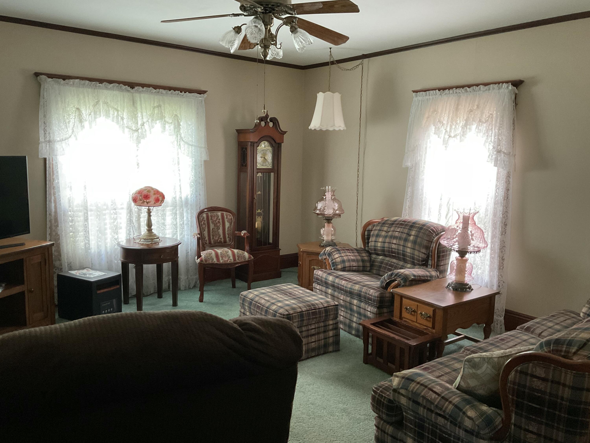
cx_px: 295
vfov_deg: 48.2
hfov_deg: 61.7
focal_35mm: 29
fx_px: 494
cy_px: 222
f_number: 1.8
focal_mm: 3
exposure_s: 1/40
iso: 200
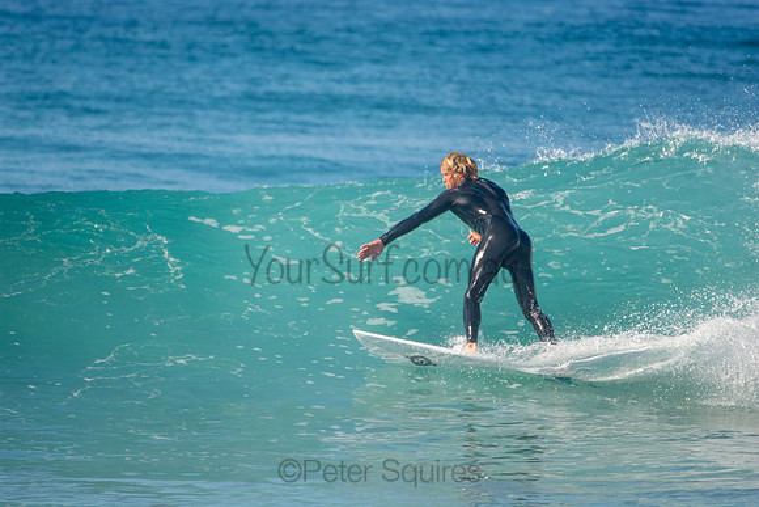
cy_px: 254
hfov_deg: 2.7
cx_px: 380
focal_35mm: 750
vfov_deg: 1.8
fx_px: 15815
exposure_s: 1/1600
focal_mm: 500
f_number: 5.6
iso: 280
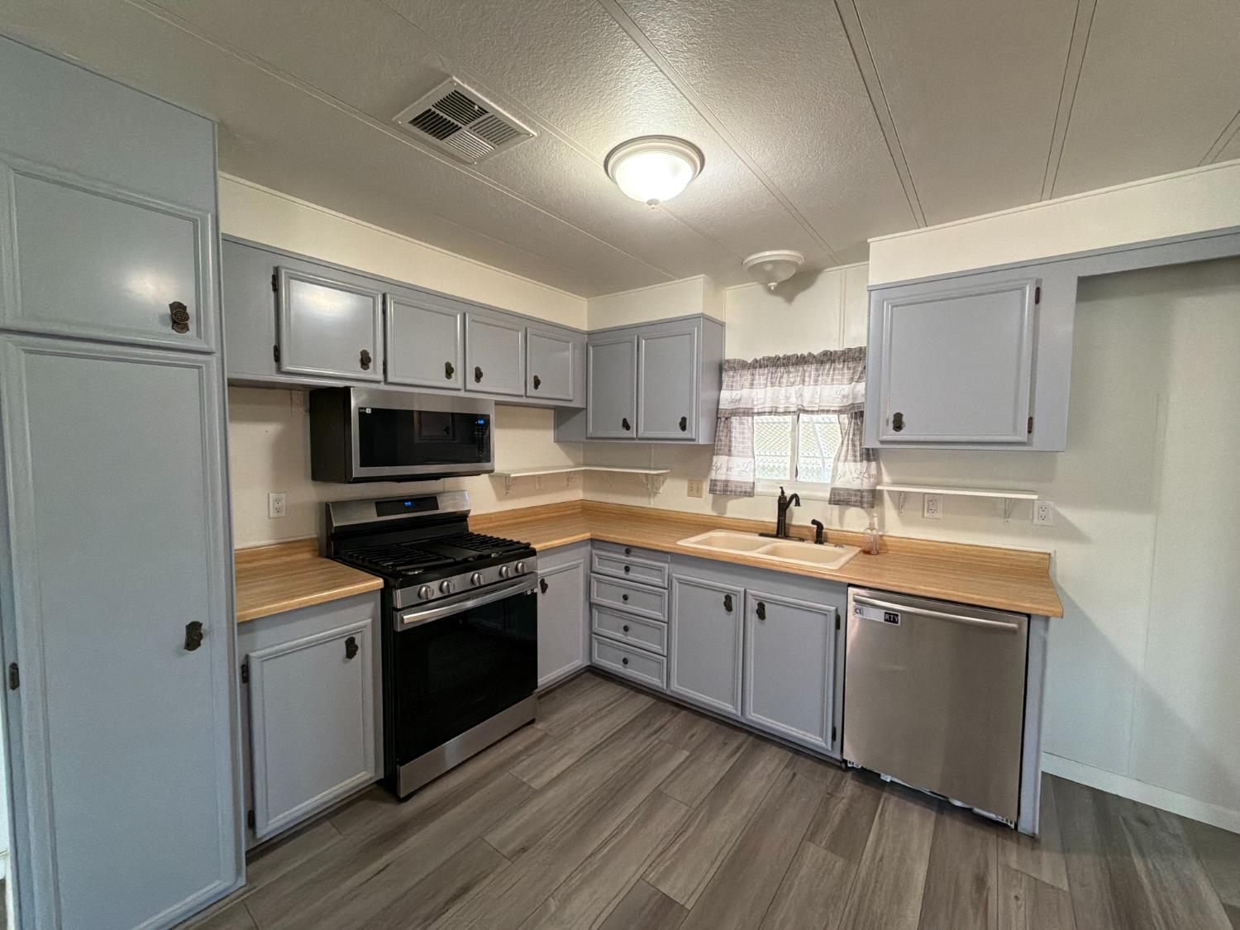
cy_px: 465
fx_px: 502
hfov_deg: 102.1
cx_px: 620
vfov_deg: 85.7
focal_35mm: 14
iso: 400
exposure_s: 1/60
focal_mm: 2.22
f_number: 2.2
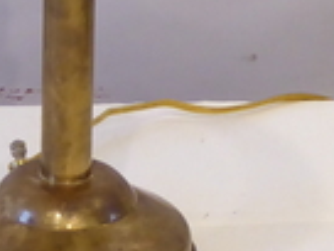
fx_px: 2422
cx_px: 115
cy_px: -219
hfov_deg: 7.9
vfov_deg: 5.8
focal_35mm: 251
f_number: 4.1
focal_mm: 9.6
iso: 400
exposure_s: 1/20
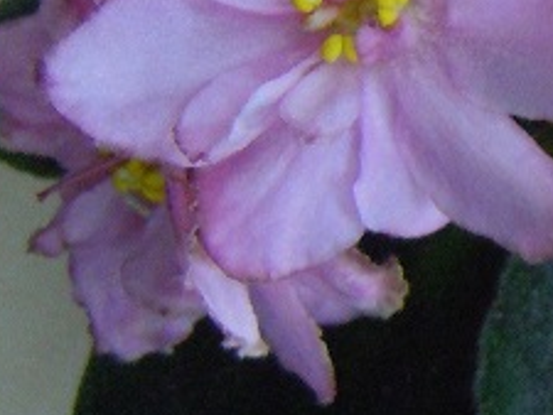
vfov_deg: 13.5
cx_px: 880
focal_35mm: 108
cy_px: -5
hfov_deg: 16.3
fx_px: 1726
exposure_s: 1/125
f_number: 3.5
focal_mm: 5.4
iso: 640
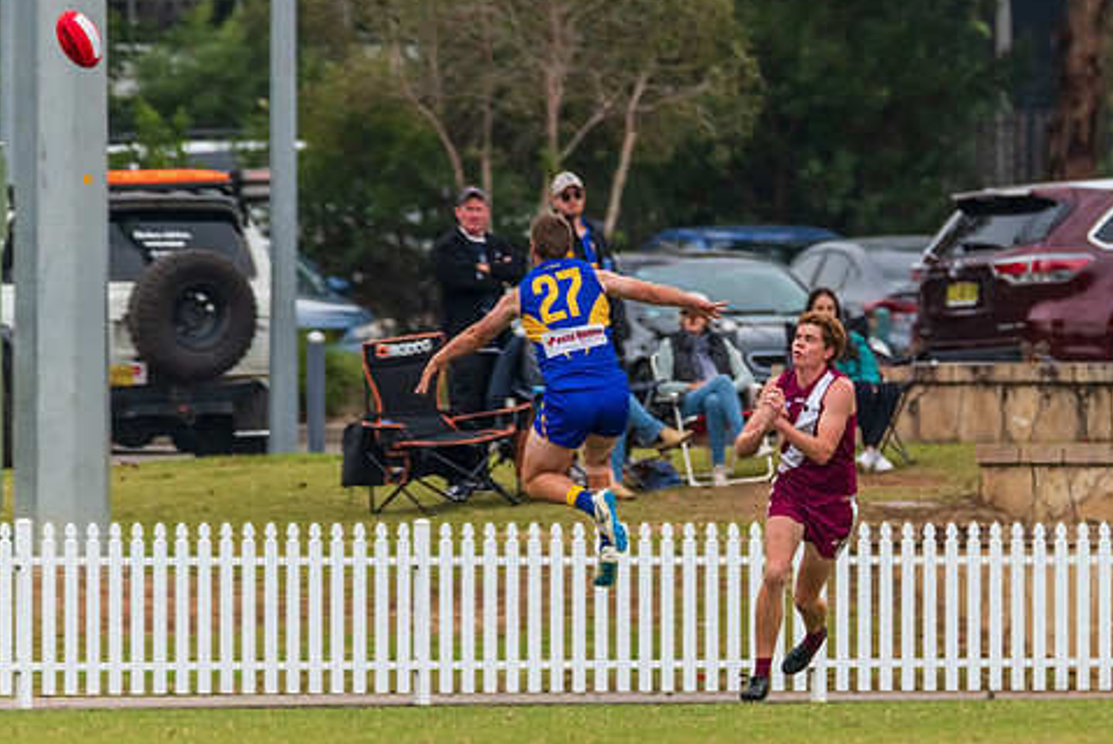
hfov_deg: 2.9
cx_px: 845
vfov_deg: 1.9
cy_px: 454
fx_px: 22334
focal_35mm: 722
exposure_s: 1/1250
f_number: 6.3
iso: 1000
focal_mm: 400
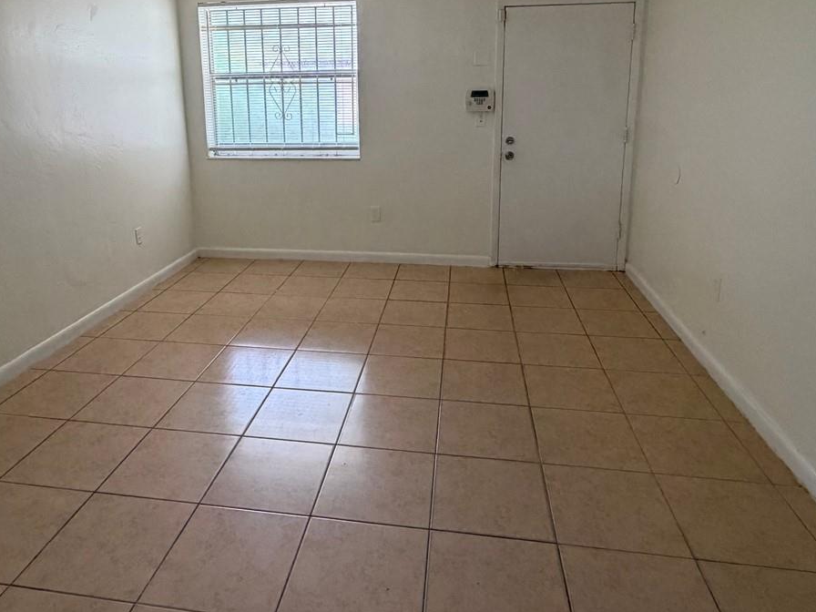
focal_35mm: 25
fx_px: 589
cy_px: 206
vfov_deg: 53.8
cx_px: 371
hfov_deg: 69.2
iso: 400
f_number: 2.2
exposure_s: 1/60
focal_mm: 2.22
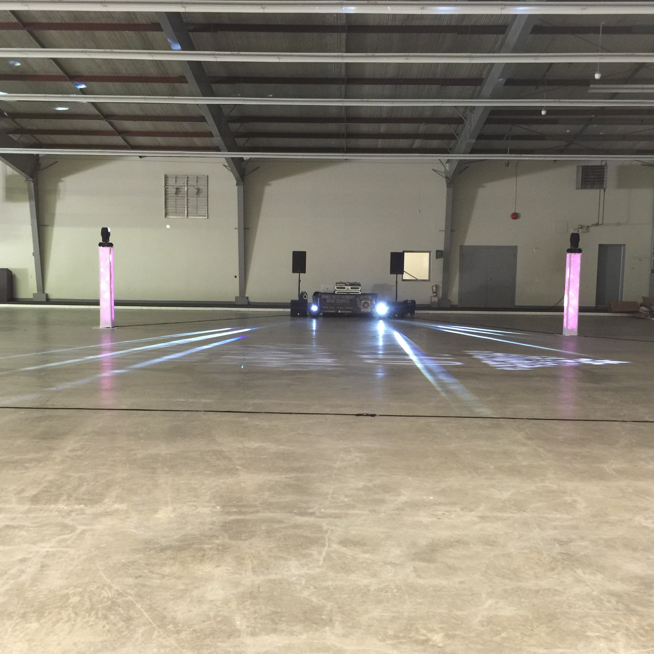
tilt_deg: -6.4
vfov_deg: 44.9
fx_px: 791
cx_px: 328
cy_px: 349
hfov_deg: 44.9
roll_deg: -1.3
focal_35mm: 37
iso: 64
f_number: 2.2
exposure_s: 1/4
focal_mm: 4.15
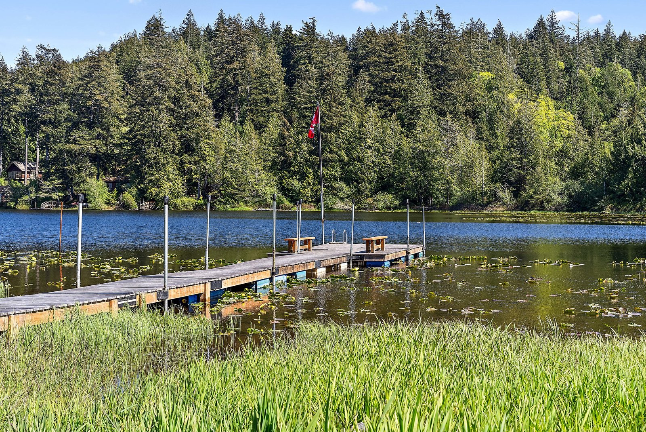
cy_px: 216
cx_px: 323
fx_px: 988
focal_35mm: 55
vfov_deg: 24.7
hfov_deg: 36.2
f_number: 7.1
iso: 320
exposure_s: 1/125
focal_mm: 55
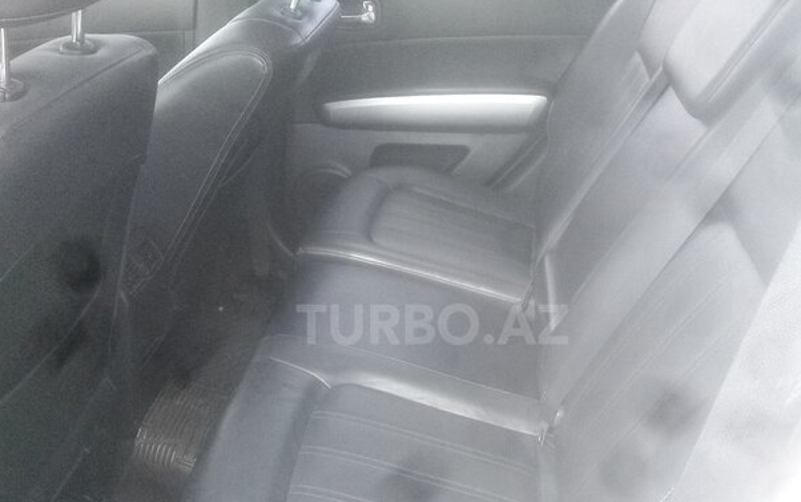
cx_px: 432
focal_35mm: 36
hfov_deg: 53.9
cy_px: 324
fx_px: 786
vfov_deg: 35.1
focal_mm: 3.3
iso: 50
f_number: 2.2
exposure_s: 1/125
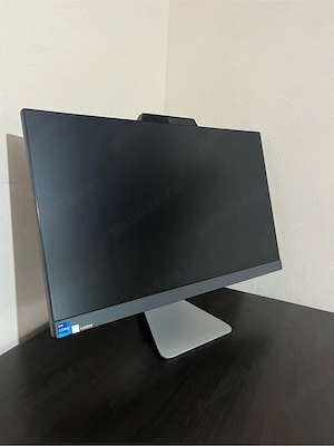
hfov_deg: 53.1
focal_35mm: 26
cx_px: 167
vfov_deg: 67.3
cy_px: 223
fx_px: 334
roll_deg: -2.0
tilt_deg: -13.2
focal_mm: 5.1
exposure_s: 1/25
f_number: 1.6
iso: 500
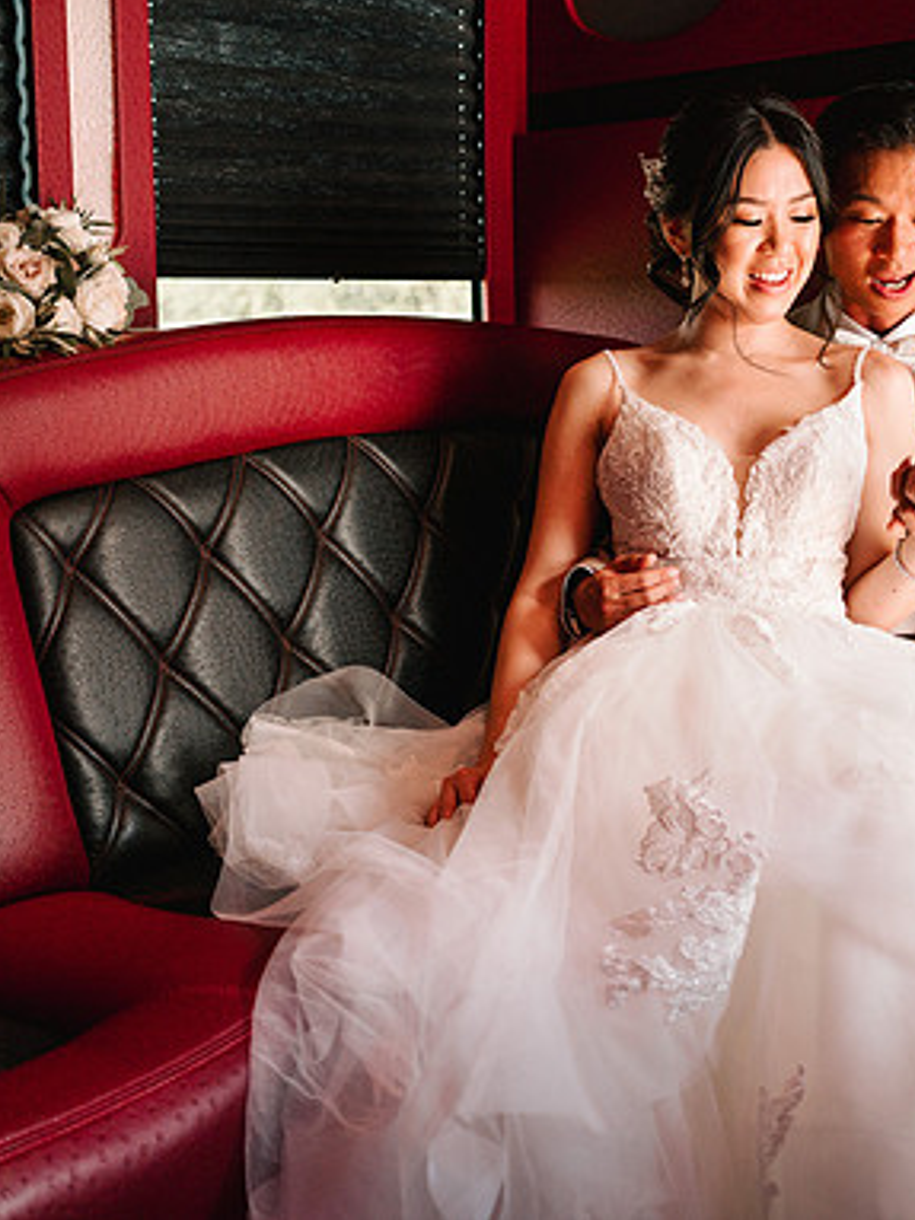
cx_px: 405
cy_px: 607
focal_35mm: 51
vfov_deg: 37.5
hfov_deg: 28.5
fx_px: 1798
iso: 500
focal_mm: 35
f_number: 3.2
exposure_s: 1/200
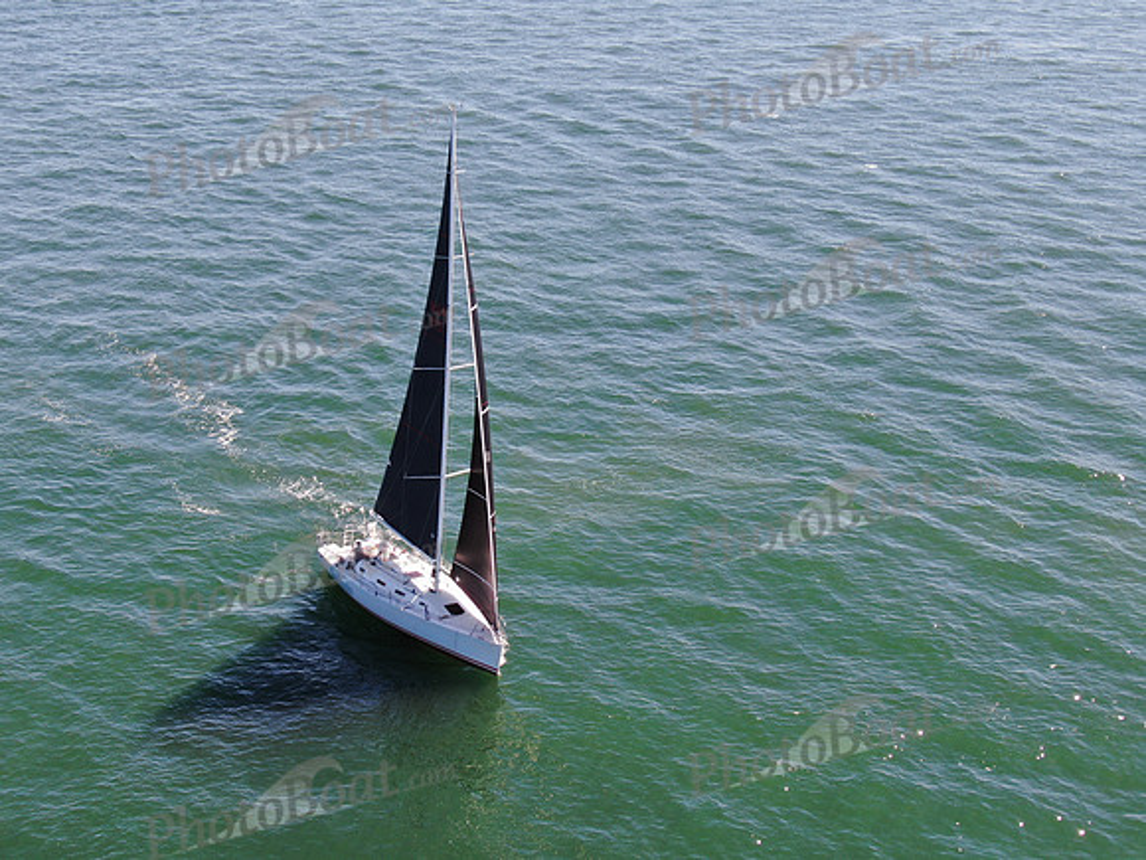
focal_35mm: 48
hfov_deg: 39.7
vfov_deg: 30.3
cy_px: 430
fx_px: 1589
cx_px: 573
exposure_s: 1/320
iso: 100
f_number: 3.8
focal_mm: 8.6
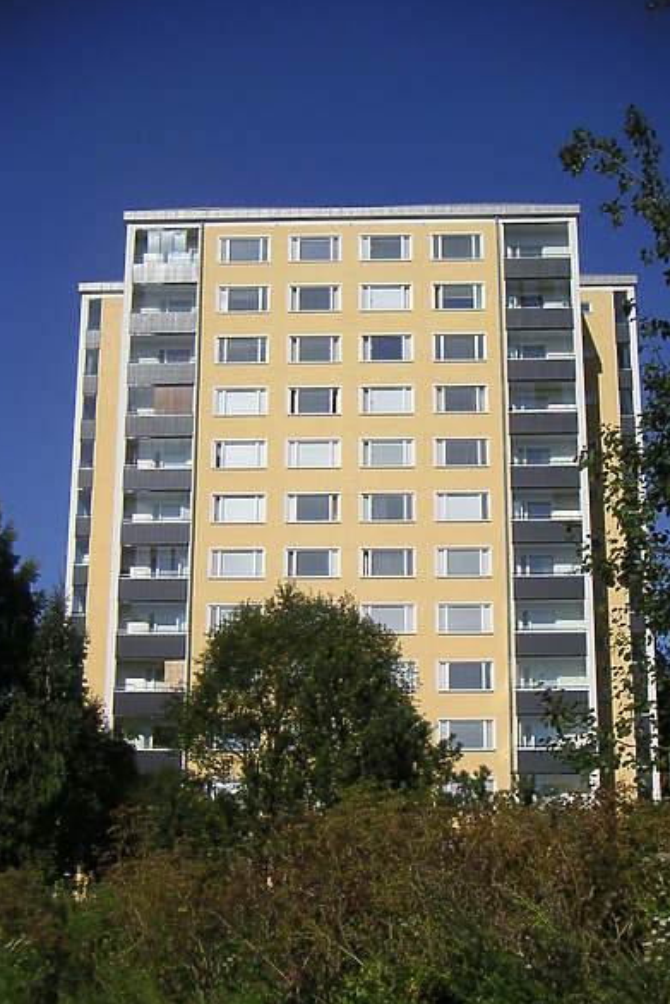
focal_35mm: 49
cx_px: 372
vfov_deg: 40.3
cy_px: 507
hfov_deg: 27.5
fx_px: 1367
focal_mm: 6
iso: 64
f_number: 6.7
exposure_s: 1/500
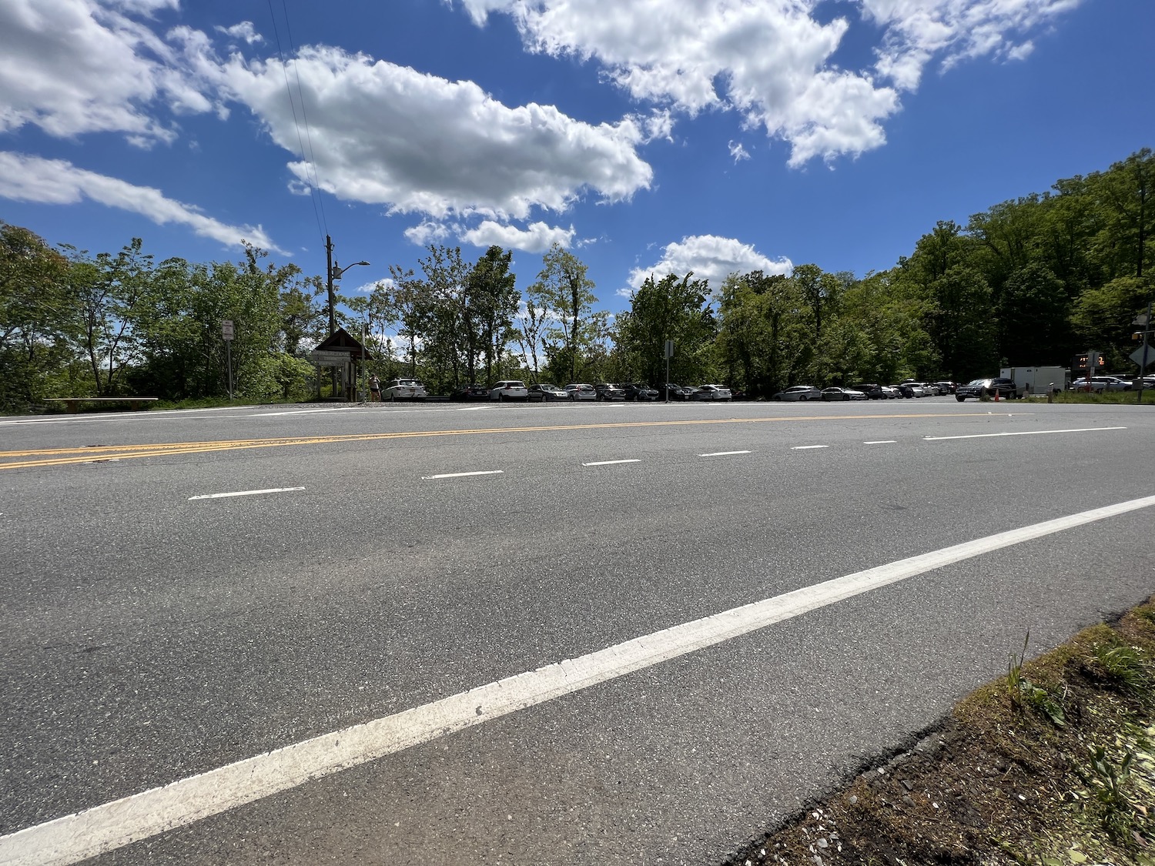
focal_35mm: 13
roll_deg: -0.3
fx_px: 434
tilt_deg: -4.9
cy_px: 433
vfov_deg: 89.9
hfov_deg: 106.2
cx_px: 578
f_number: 1.8
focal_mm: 1.57
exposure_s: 1/2660
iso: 32
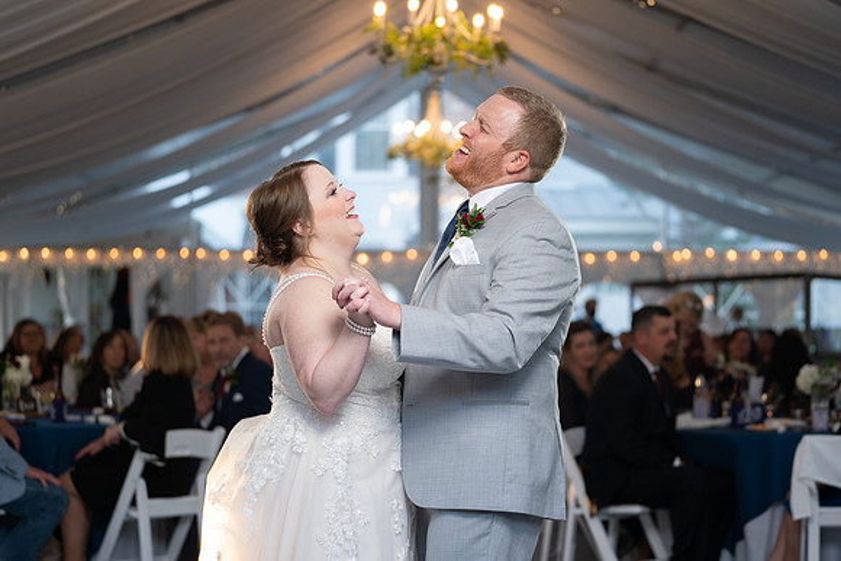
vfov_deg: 18.5
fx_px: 1720
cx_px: 424
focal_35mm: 74
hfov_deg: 27.5
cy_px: 291
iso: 500
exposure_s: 1/250
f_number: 2.8
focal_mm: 70
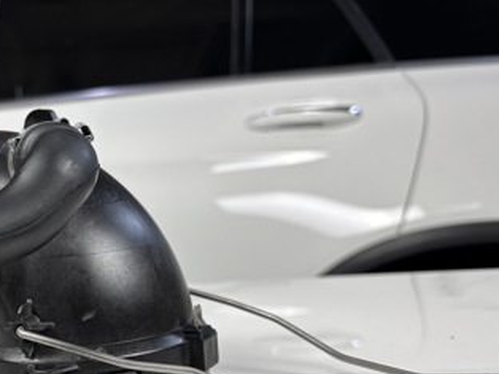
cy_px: 304
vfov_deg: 26.9
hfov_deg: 33.5
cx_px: 14
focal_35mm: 53
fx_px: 763
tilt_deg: -7.0
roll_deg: +3.0
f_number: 1.6
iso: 64
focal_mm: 5.96
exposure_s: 1/100
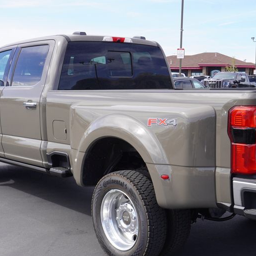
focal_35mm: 56
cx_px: 151
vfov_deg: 30.4
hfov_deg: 30.5
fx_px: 469
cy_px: 160
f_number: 8
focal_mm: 22
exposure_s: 1/125
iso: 100
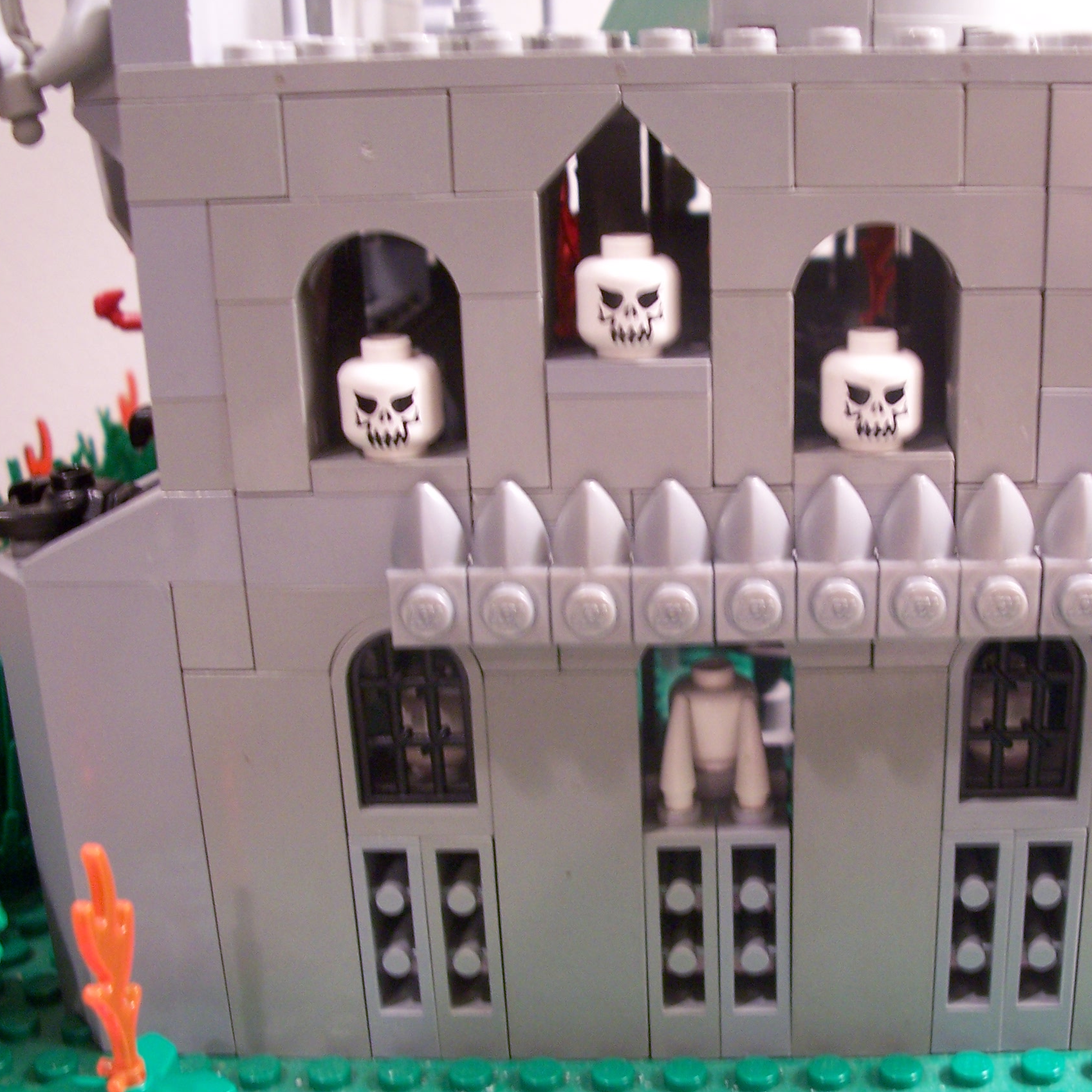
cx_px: 732
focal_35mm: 42
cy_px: 549
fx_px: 1499
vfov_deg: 40.0
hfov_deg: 39.5
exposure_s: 1/8
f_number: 2.8
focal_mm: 6
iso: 140
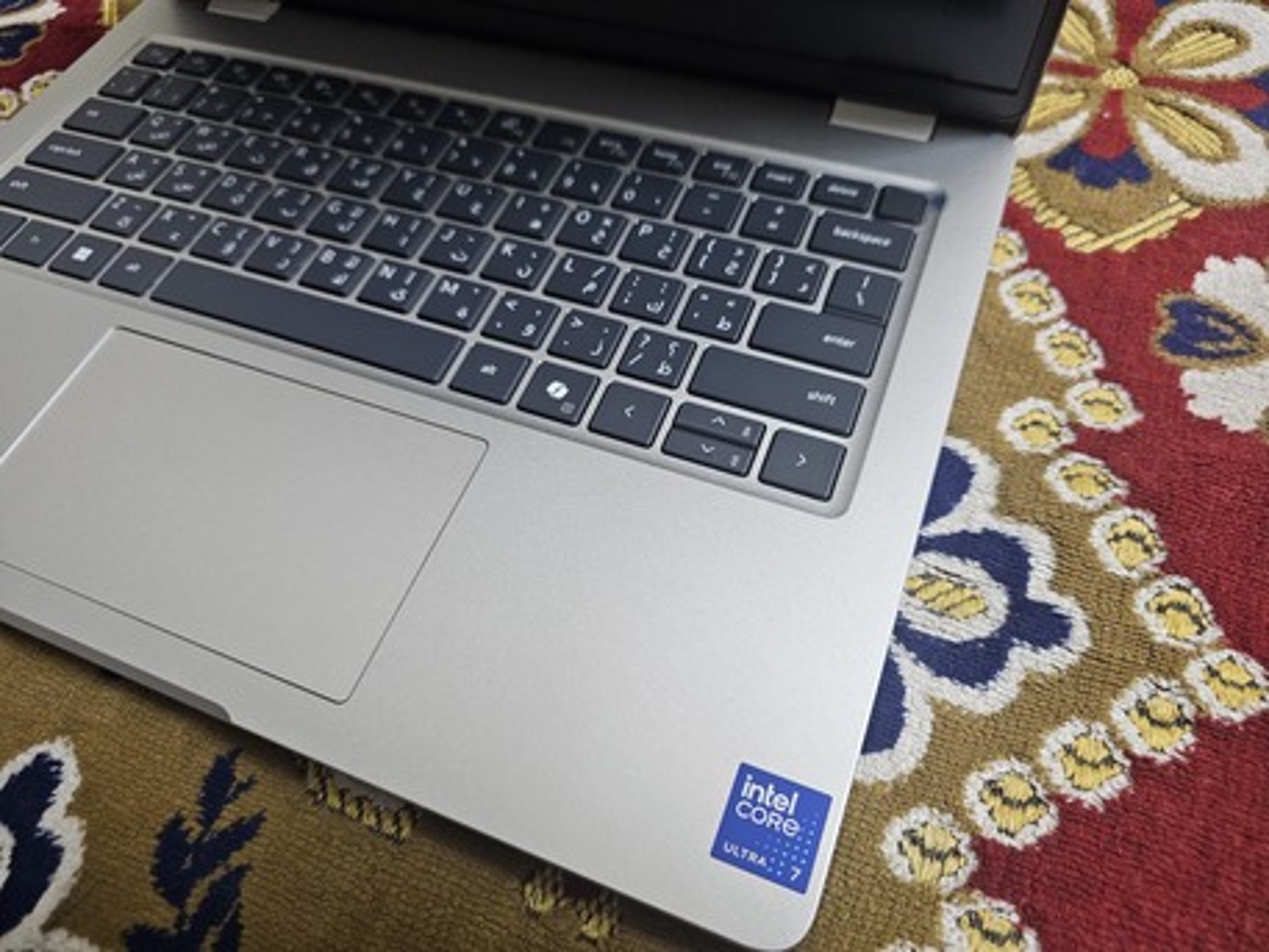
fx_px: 843
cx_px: 634
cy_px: 476
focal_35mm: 23
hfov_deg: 73.9
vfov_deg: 58.9
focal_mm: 6.3
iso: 1000
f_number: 1.7
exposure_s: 1/120
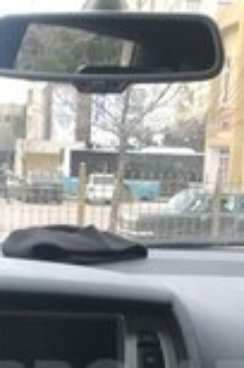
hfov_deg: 14.4
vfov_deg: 20.8
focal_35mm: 94
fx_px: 960
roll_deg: -2.0
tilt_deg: -10.9
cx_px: 72
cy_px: 387
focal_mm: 3.99
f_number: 1.8
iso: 25
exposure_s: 1/50
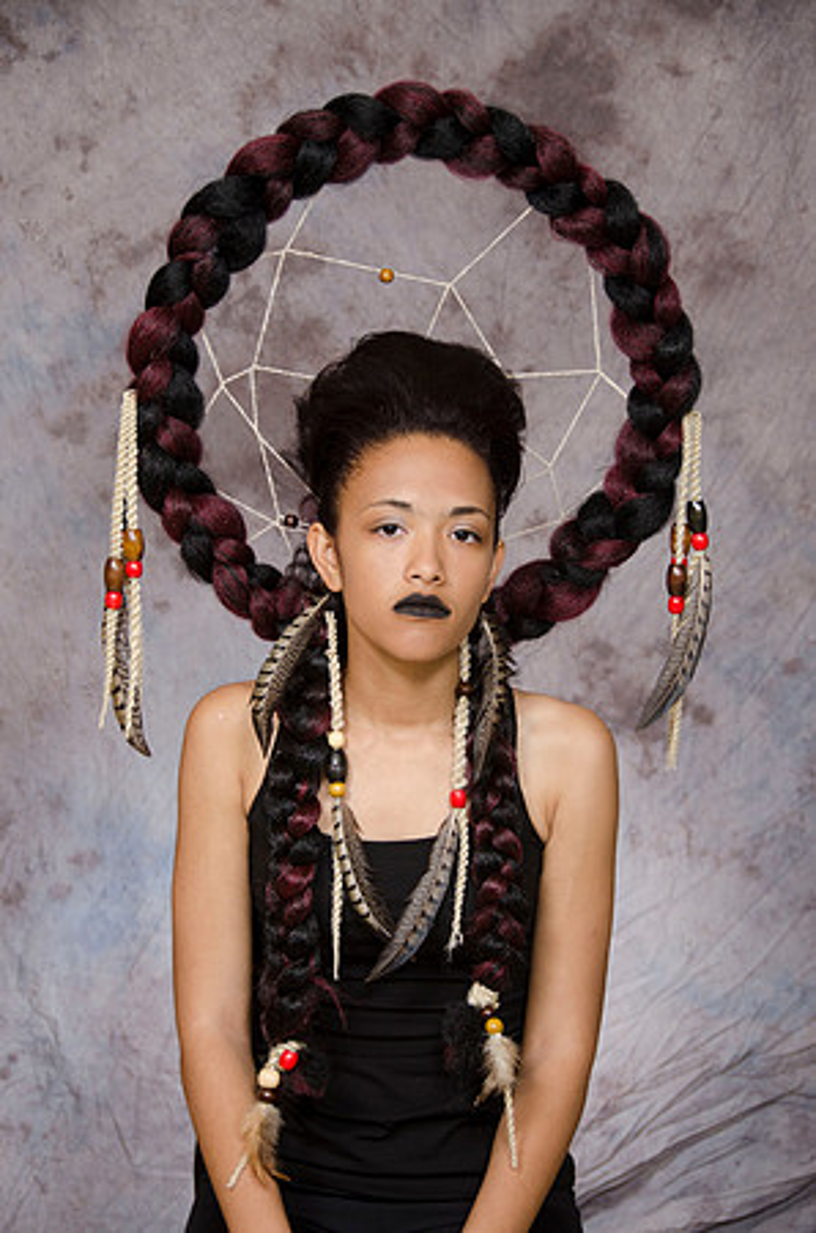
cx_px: 408
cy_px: 616
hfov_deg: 15.1
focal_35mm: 90
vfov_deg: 22.7
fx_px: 3074
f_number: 5.6
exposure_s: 1/125
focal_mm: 60
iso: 200
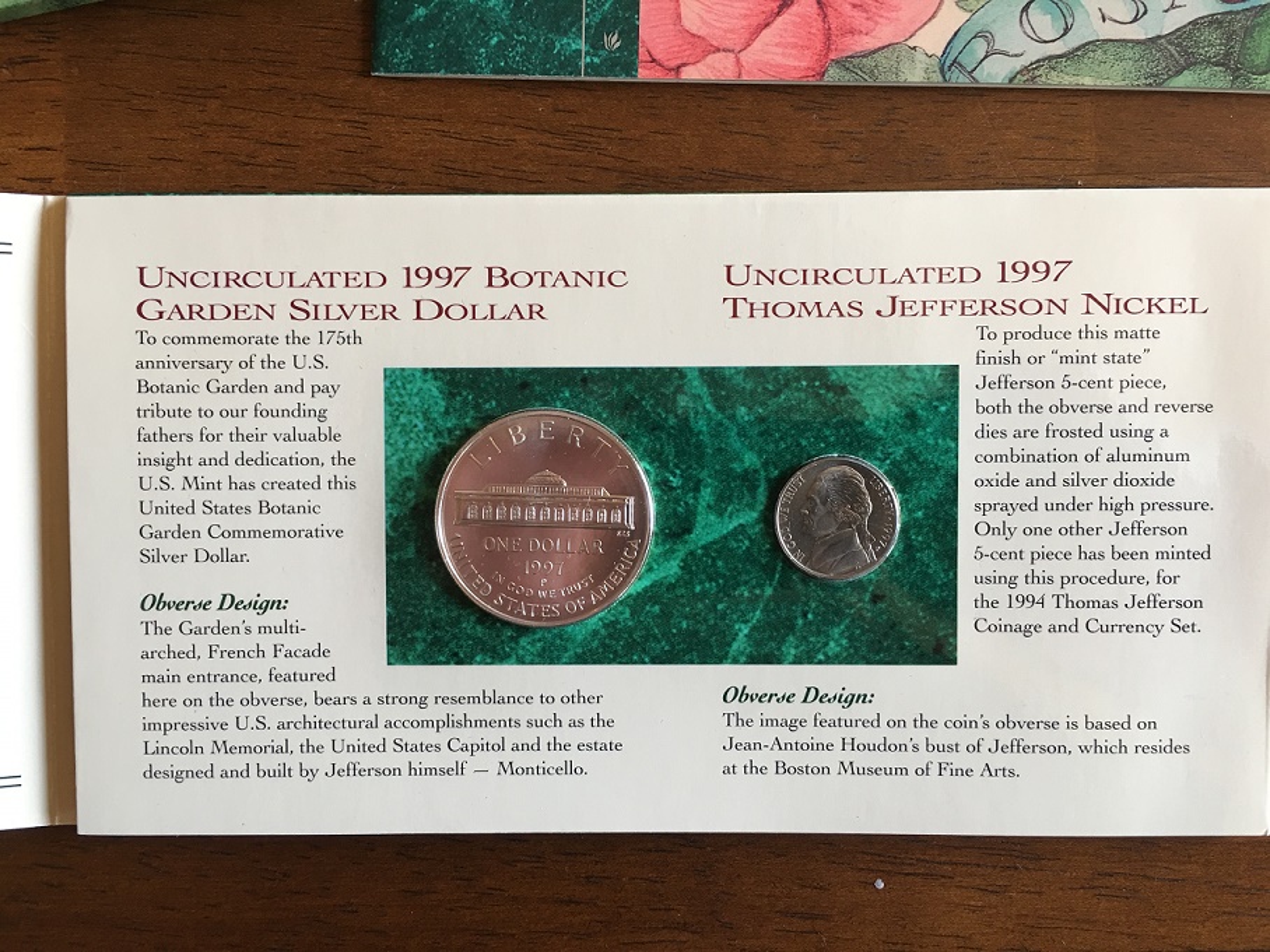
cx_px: 635
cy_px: 476
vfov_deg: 48.2
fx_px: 1064
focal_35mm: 29
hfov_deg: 61.7
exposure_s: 1/15
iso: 32
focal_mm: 4.15
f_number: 2.2
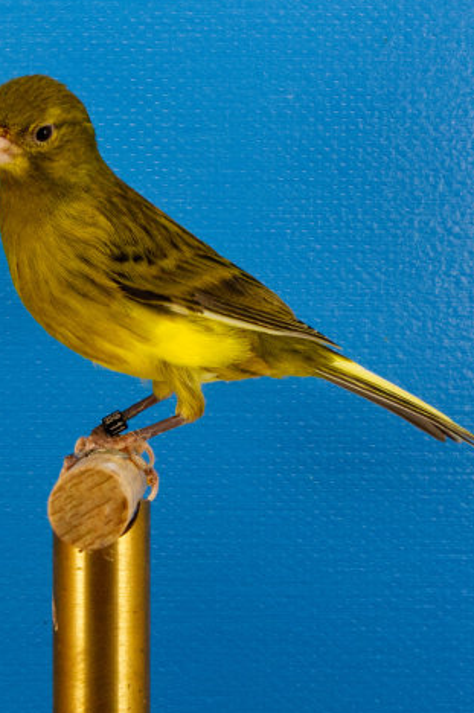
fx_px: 1940
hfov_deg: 13.9
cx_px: 209
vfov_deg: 20.8
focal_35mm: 98
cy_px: 346
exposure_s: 1/320
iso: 1250
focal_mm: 50
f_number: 13
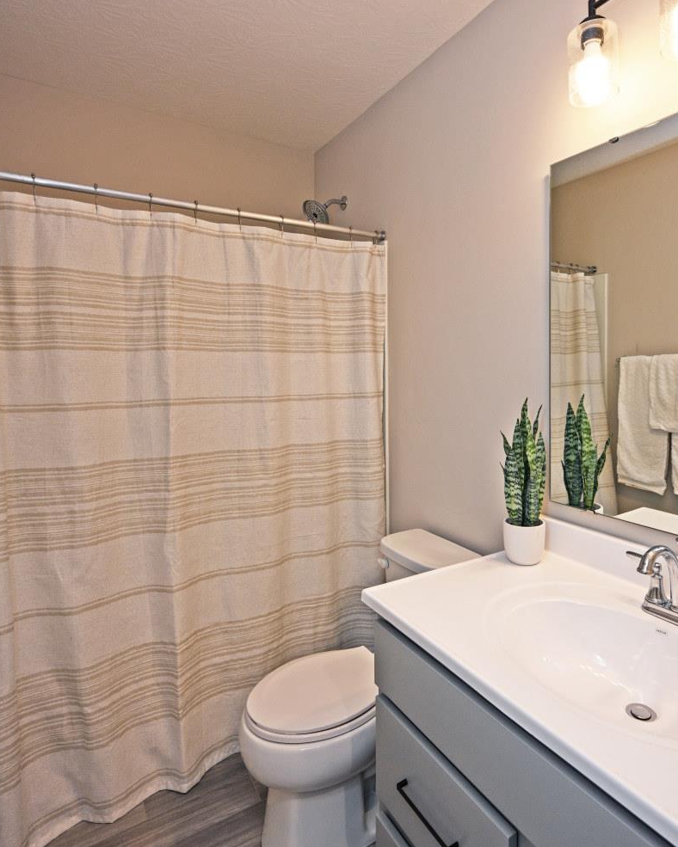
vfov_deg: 80.1
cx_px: 425
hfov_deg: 67.0
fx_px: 502
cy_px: 381
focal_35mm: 20
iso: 200
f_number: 5
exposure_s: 1/100
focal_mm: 14
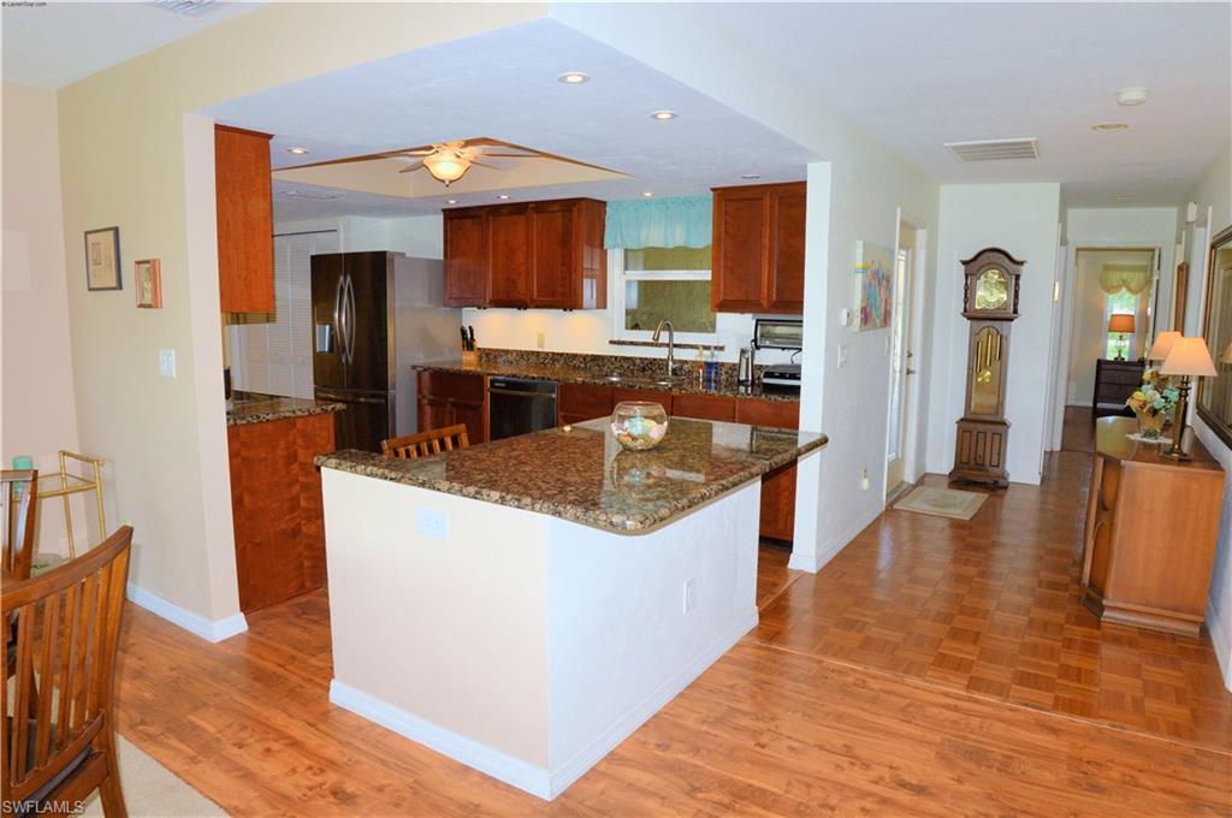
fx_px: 769
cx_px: 616
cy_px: 409
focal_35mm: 22
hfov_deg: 77.4
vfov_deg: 56.0
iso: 400
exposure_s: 1/100
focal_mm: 15
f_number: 7.1
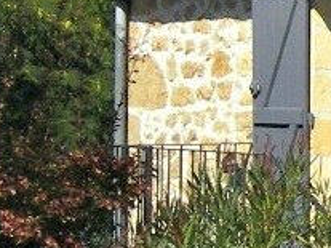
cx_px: 481
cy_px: 59
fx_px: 2036
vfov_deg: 7.0
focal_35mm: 213
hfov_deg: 9.1
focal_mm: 7.3
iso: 50
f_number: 6.8
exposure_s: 1/320
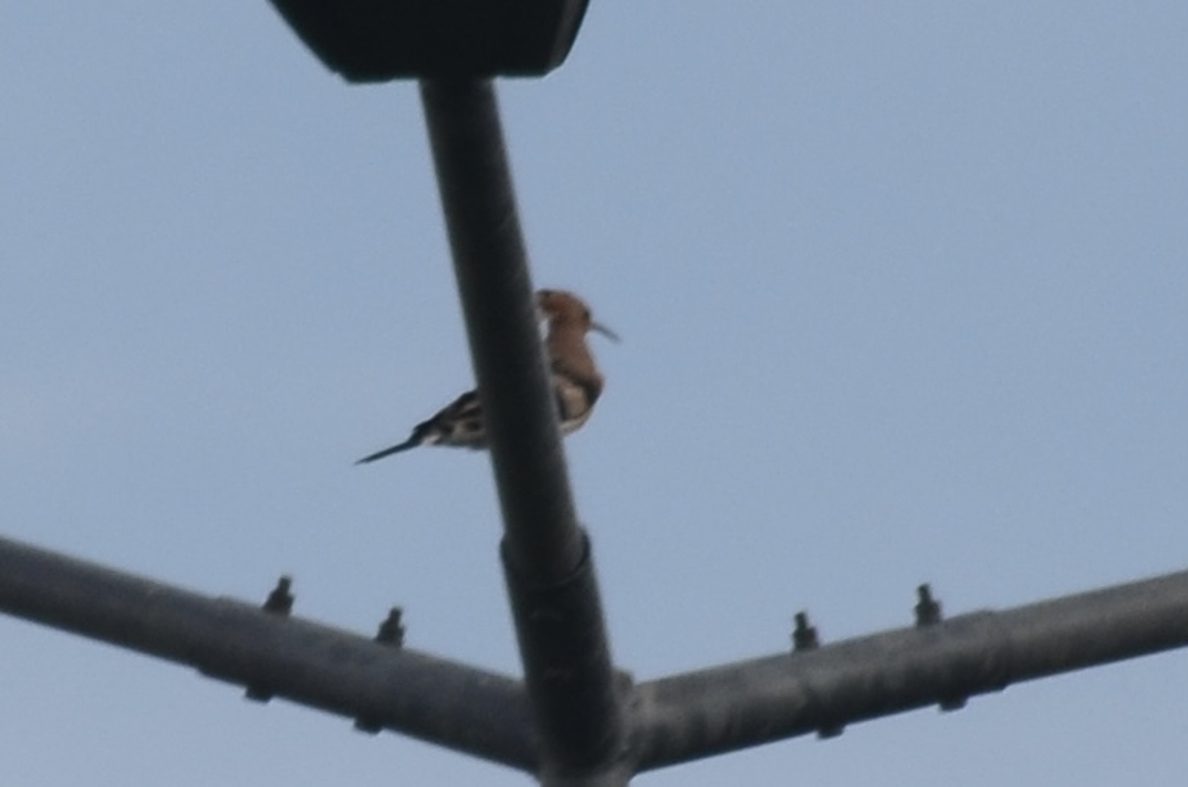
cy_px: 394
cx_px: 594
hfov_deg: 4.6
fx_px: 14822
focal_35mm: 450
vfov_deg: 3.0
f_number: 9
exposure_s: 1/800
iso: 250
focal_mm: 300
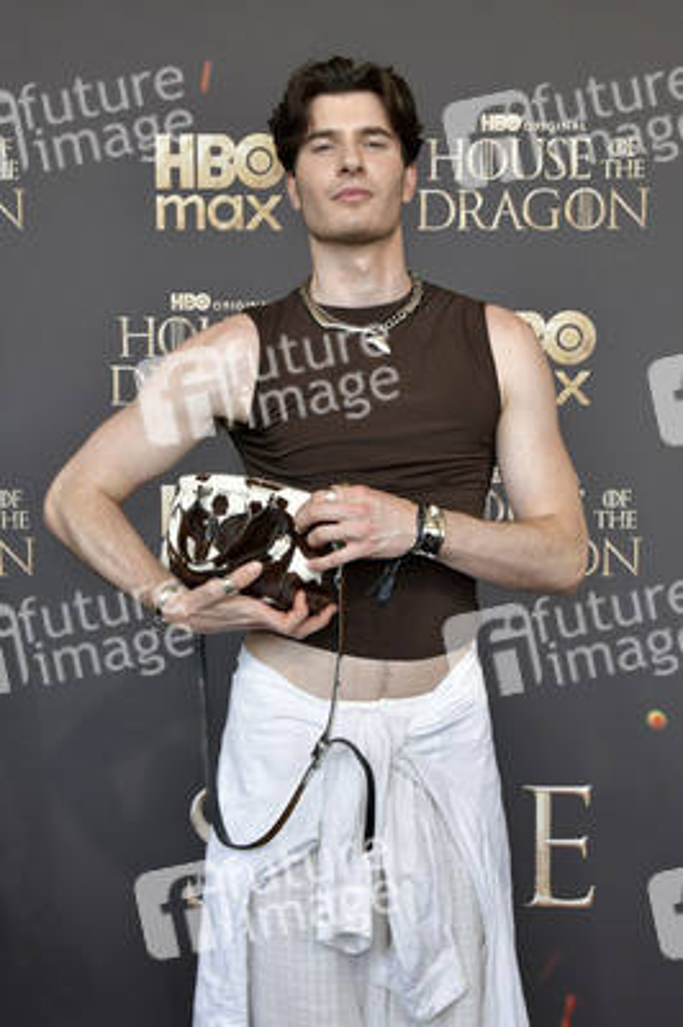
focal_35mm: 38
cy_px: 514
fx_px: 1083
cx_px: 342
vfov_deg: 50.7
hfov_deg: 35.0
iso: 400
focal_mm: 38
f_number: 6.3
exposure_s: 1/250
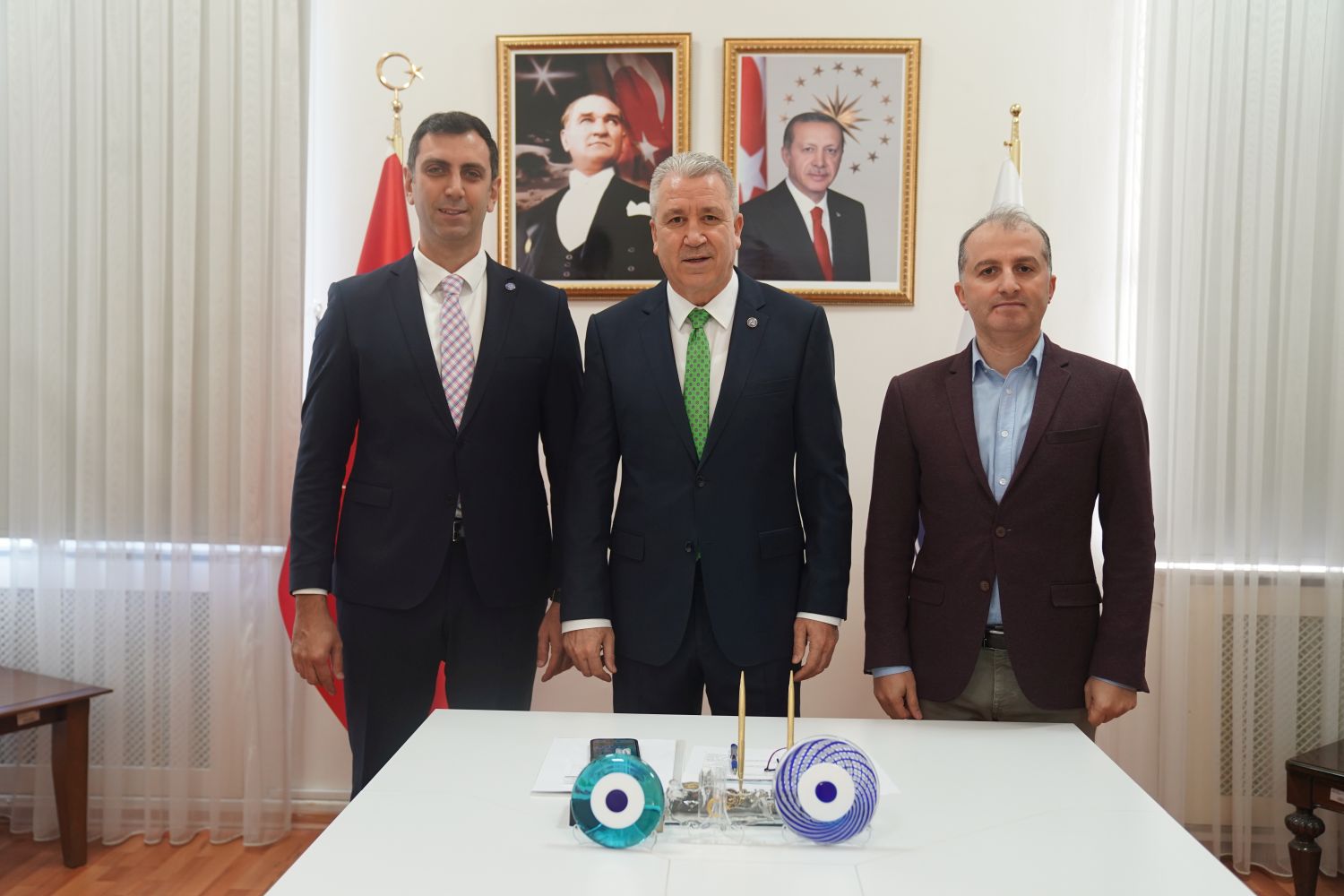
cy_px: 448
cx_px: 672
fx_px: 1269
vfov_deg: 38.9
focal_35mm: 34
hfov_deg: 55.8
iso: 1000
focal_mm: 34
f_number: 3.2
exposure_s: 1/100
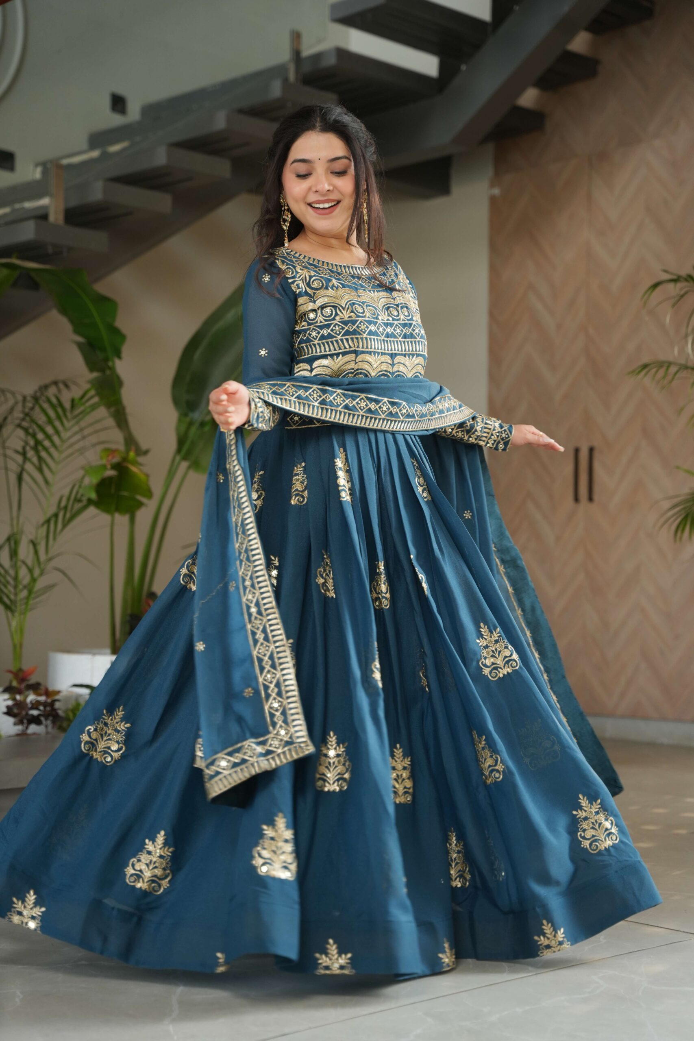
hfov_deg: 22.9
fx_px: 1712
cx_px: 347
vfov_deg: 33.8
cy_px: 520
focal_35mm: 59
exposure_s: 1/200
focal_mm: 59.2
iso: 800
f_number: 3.2
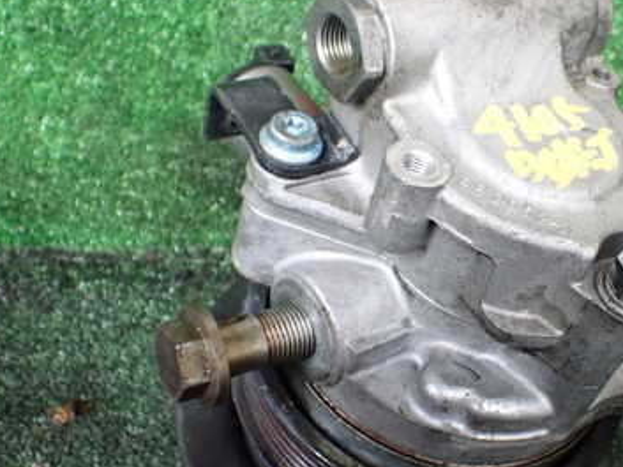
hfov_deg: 36.8
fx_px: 918
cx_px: 450
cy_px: 273
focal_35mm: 51
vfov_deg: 28.5
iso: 800
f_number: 2.3
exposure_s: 1/125
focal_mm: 5.4
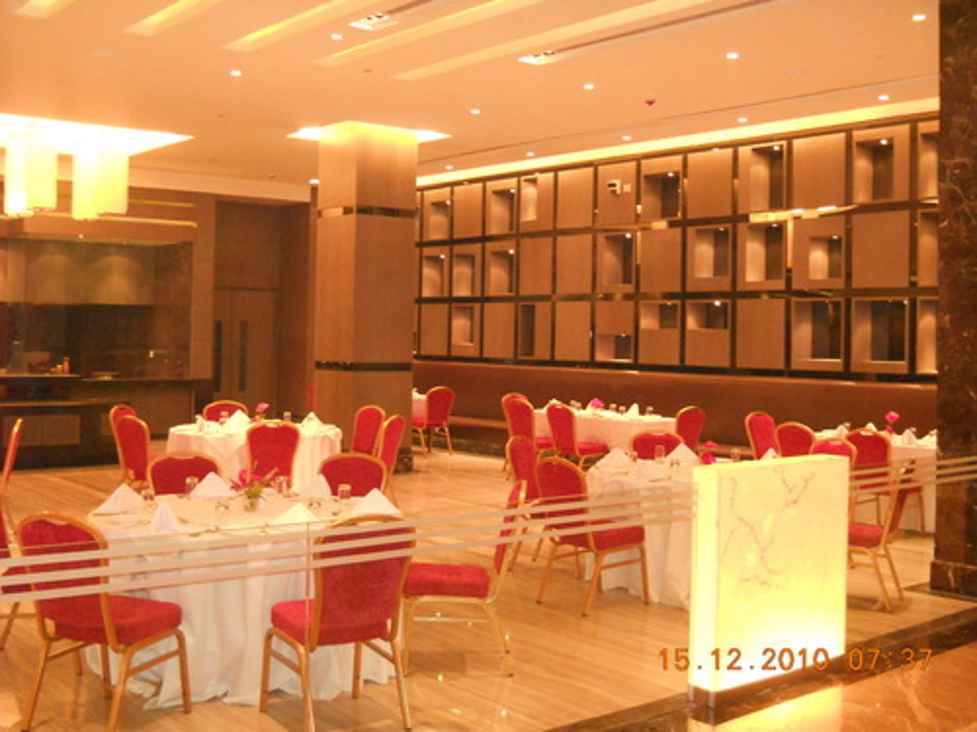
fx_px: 1157
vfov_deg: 35.1
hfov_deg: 45.8
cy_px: 366
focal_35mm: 41
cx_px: 488
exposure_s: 1/30
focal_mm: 6.72
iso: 640
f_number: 3.1
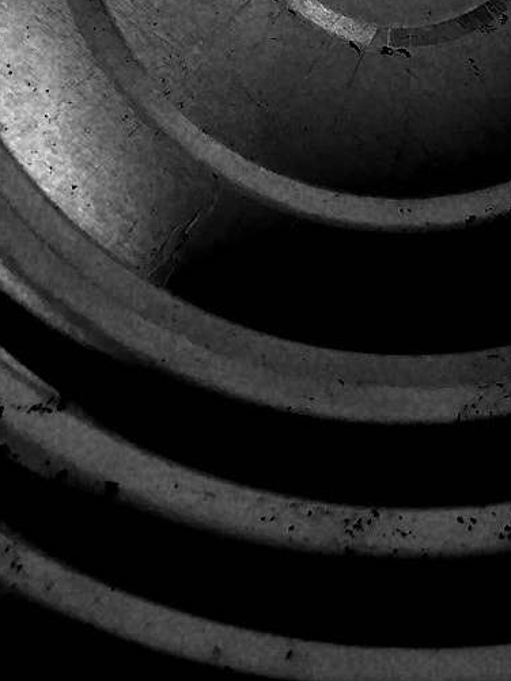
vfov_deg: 22.9
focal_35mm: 83
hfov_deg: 17.7
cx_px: 355
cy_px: 46
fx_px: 1633
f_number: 2.2
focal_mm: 3.83
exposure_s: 1/655
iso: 50
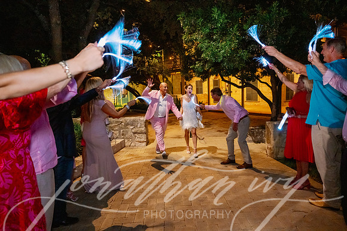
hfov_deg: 73.7
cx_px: 174
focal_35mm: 24
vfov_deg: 53.2
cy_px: 116
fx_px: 231
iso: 4000
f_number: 3.5
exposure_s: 1/125
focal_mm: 24
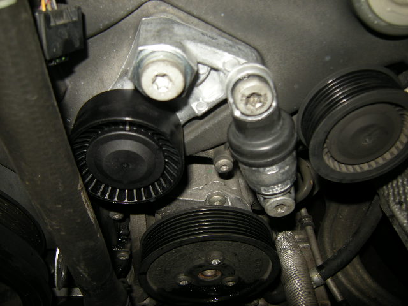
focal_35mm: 28
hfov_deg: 63.4
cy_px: 153
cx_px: 204
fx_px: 330
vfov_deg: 49.7
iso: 64
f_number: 2.8
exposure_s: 1/60
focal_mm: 4.7
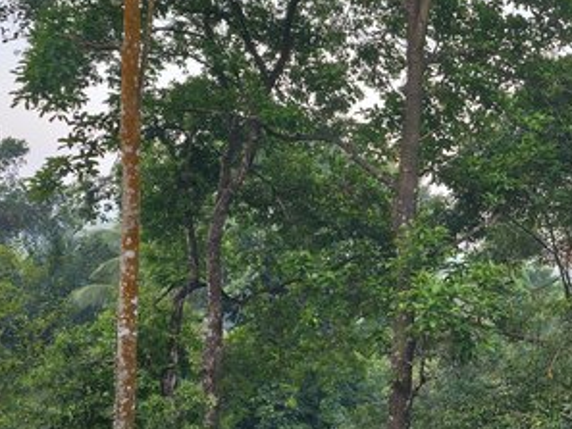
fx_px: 1025
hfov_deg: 29.8
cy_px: 248
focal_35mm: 62
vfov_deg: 23.6
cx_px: 522
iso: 40
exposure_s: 1/180
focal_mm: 6.3
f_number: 1.7
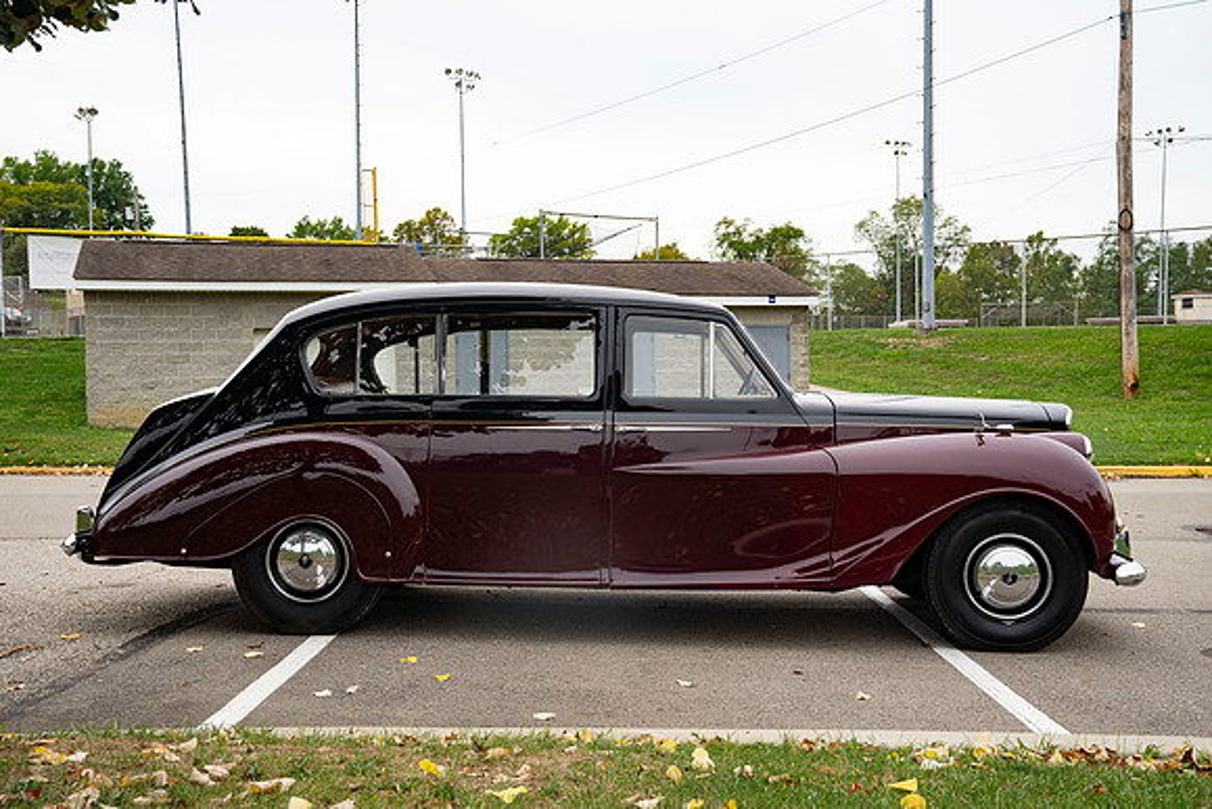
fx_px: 1246
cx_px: 606
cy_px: 404
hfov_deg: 51.9
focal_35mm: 37
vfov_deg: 36.0
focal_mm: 37
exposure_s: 1/125
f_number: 8
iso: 200
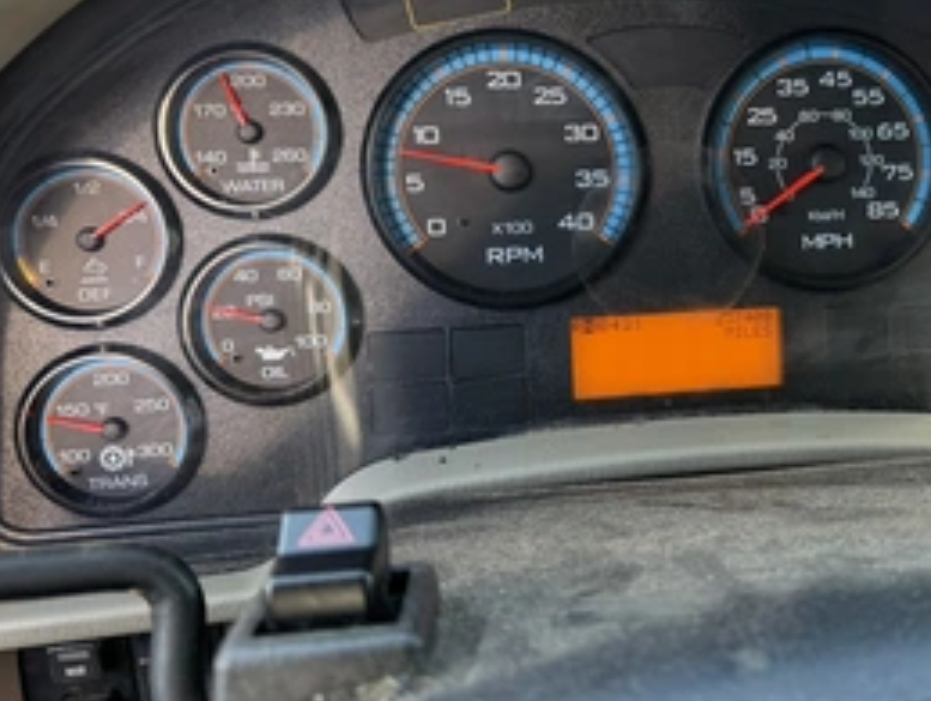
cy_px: 266
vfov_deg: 38.5
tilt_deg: -37.4
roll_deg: -5.5
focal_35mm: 37
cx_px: 701
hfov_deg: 48.1
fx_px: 997
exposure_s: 1/238
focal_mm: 6.76
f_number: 1.78
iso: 200
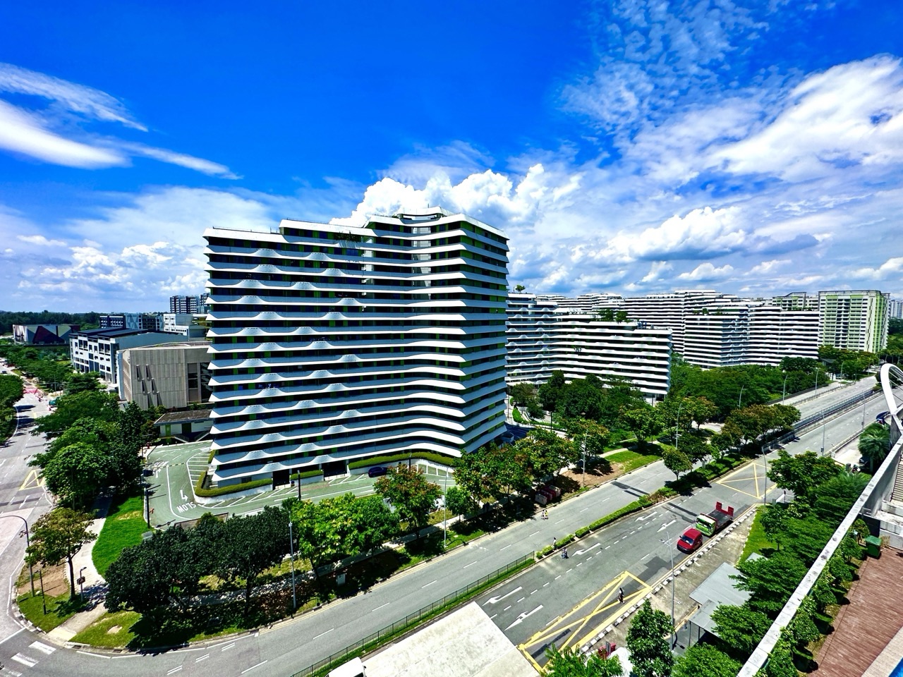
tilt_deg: -3.5
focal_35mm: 14
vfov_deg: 85.7
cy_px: 338
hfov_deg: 102.1
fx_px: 365
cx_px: 452
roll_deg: +0.1
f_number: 2.2
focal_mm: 2.22
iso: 50
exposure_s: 1/4000
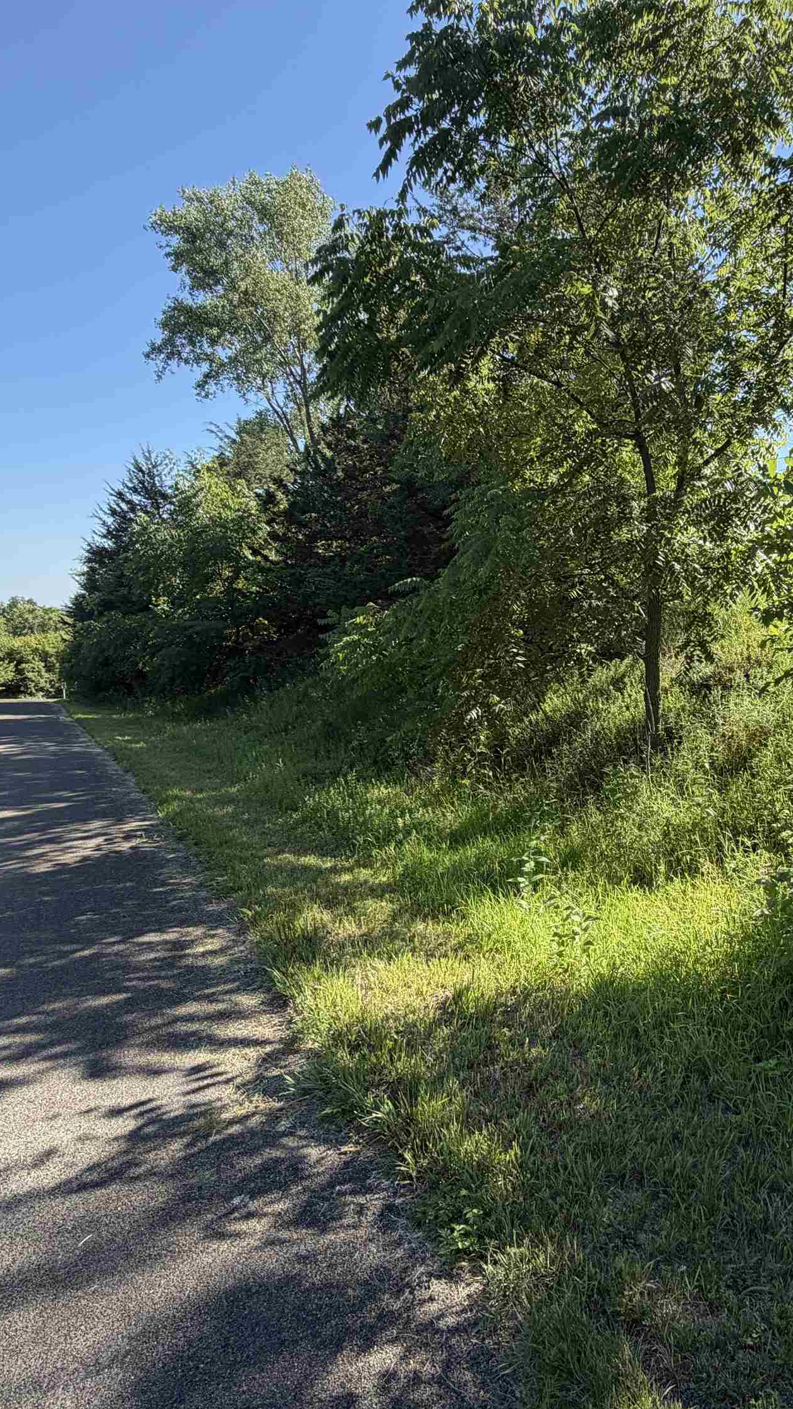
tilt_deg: -4.1
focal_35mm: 21
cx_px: 600
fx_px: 785
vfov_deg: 83.8
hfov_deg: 51.2
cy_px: 696
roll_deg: +0.1
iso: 40
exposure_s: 1/502
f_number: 2.2
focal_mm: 2.22
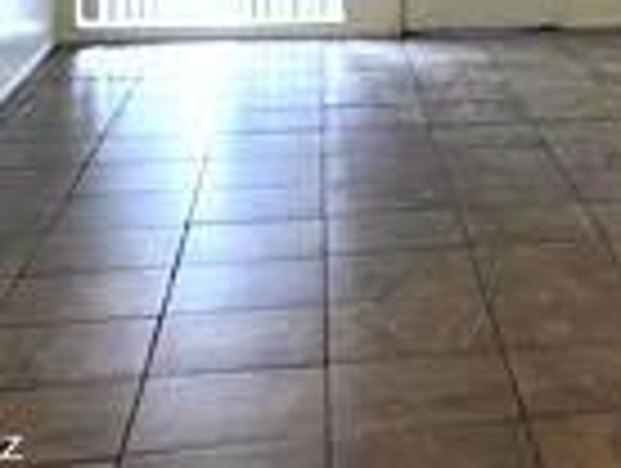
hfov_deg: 22.3
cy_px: -198
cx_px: 670
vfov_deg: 16.5
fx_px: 1492
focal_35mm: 83
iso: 50
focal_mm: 3.99
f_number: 1.8
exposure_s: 1/15
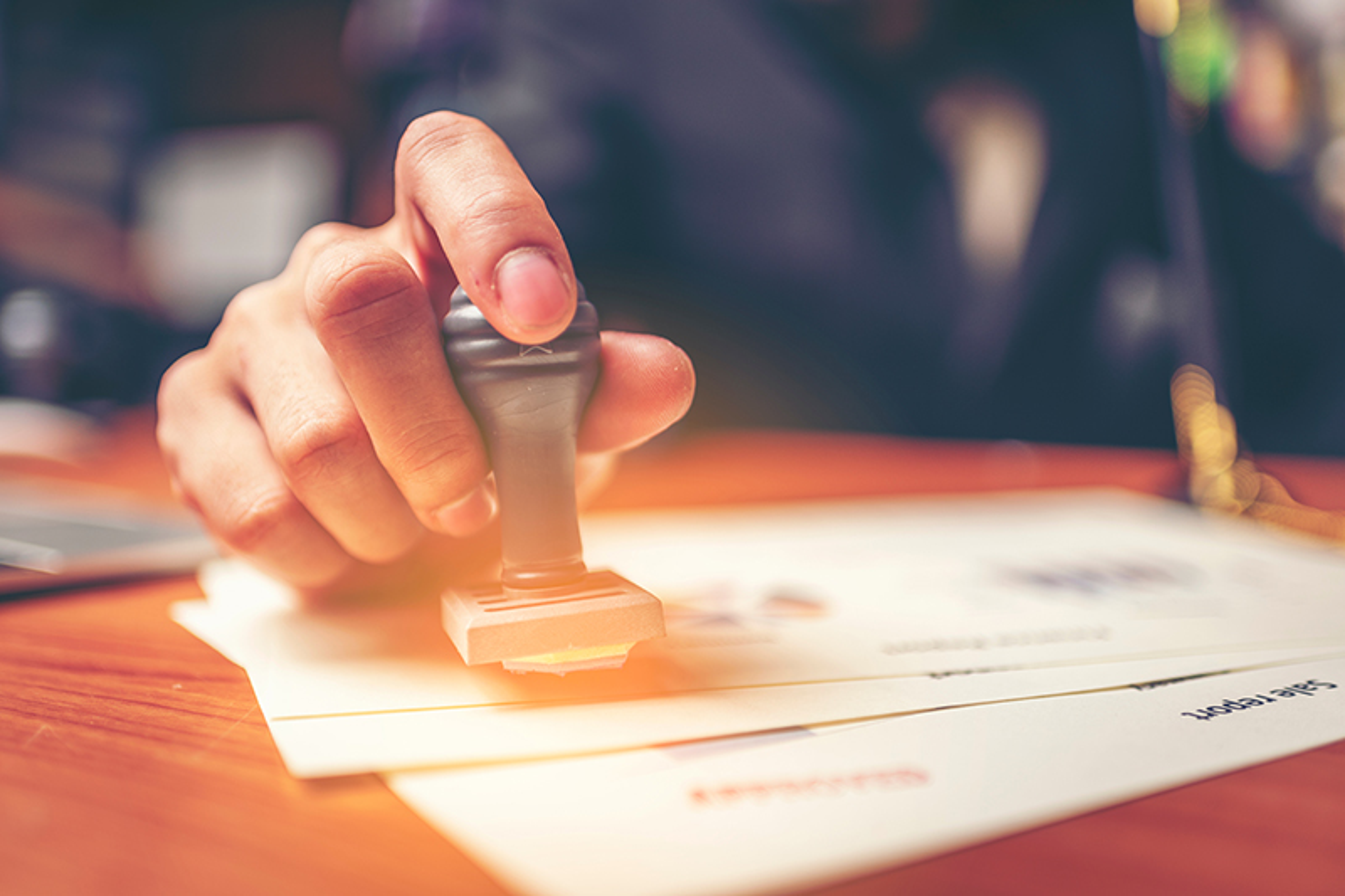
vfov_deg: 37.8
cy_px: 448
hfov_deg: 54.4
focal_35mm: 35
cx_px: 672
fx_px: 1307
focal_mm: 35
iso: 100
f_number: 1.8
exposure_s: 1/125
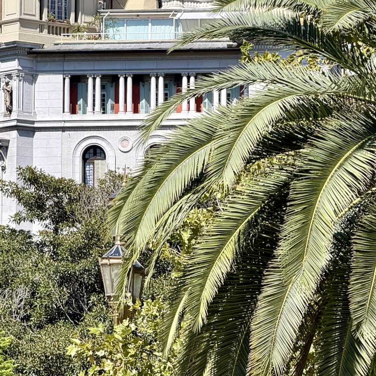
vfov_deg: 7.0
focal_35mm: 251
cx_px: 271
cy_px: 15
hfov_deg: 7.0
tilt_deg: +9.7
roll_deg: -0.9
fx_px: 3085
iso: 25
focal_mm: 16.89
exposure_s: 1/638
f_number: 2.8
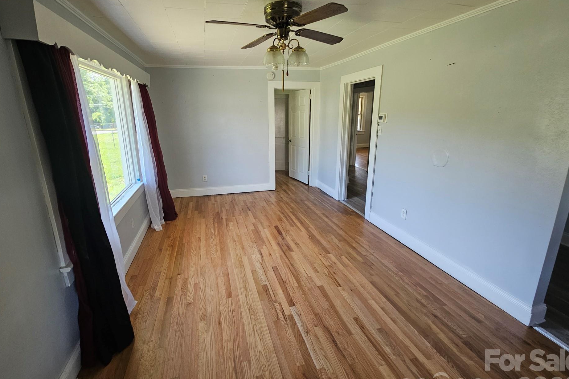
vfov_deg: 77.2
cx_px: 268
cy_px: 173
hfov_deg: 100.3
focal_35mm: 15
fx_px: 237
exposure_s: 1/77.4
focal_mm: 2.2
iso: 125
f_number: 2.2
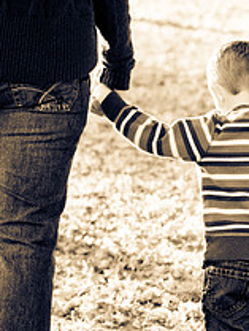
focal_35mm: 312
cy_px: 213
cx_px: 295
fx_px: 2989
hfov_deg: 4.8
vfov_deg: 6.3
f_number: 3.5
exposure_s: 1/400
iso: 500
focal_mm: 78
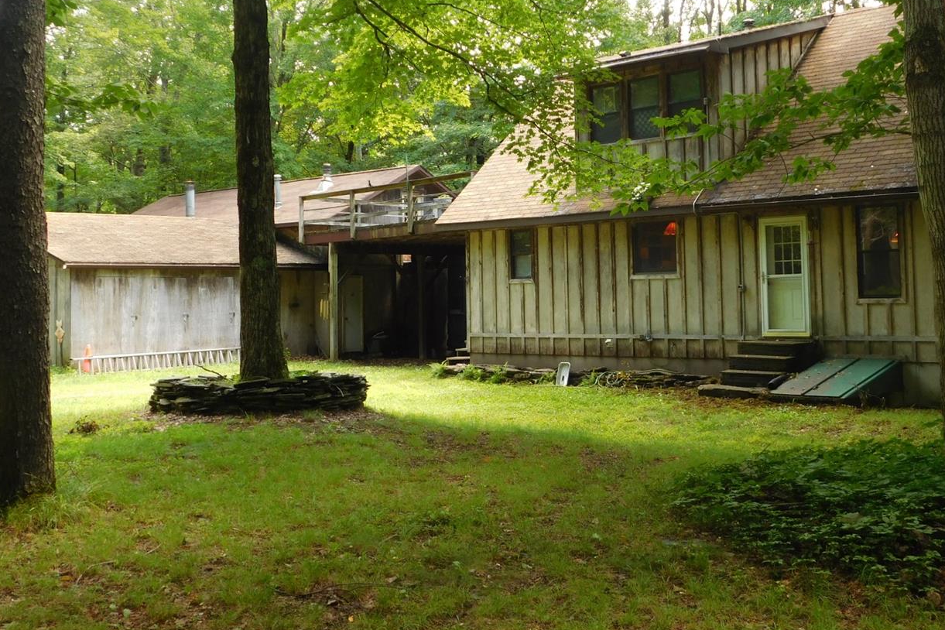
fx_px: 1207
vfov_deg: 29.1
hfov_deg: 42.6
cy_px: 213
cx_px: 550
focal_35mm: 46
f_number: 3.5
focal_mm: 6.3
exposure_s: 1/40
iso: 125
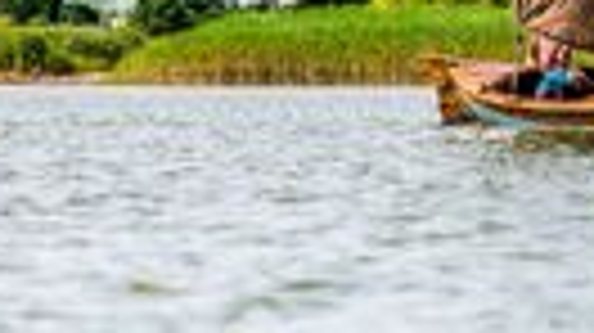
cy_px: 128
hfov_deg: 4.8
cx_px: 801
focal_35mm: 448
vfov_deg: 2.7
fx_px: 7051
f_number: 3.5
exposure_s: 1/1250
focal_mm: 110
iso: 64
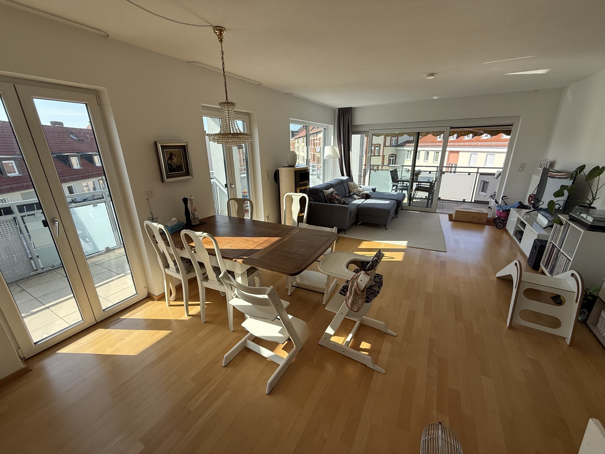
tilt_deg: -18.5
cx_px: 302
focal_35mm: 14
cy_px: 227
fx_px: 245
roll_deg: +0.8
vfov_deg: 85.7
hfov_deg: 102.1
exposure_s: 1/672
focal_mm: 2.22
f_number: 2.2
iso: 64
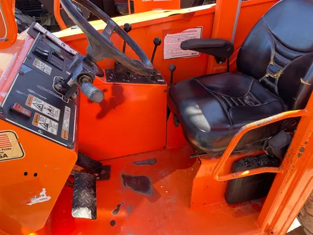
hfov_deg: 67.3
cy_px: 118
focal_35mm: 26
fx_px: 235
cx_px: 156
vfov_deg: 53.1
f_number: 1.6
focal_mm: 4.2
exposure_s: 1/214
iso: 40
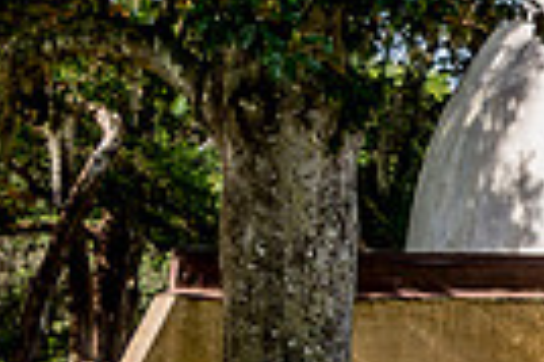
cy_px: 331
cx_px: 1153
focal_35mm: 165
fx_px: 2490
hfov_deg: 11.1
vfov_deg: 8.3
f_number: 6.3
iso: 100
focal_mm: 38
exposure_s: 1/200
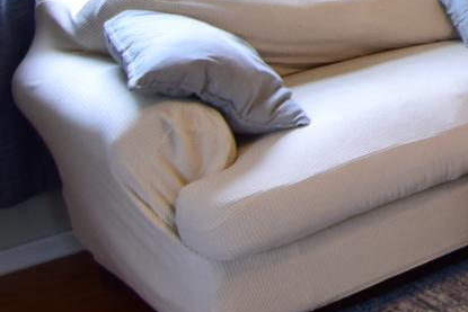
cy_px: -155
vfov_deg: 15.5
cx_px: 956
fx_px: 1059
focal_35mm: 81
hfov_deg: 17.3
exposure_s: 1/50
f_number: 3.5
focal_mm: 11
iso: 250
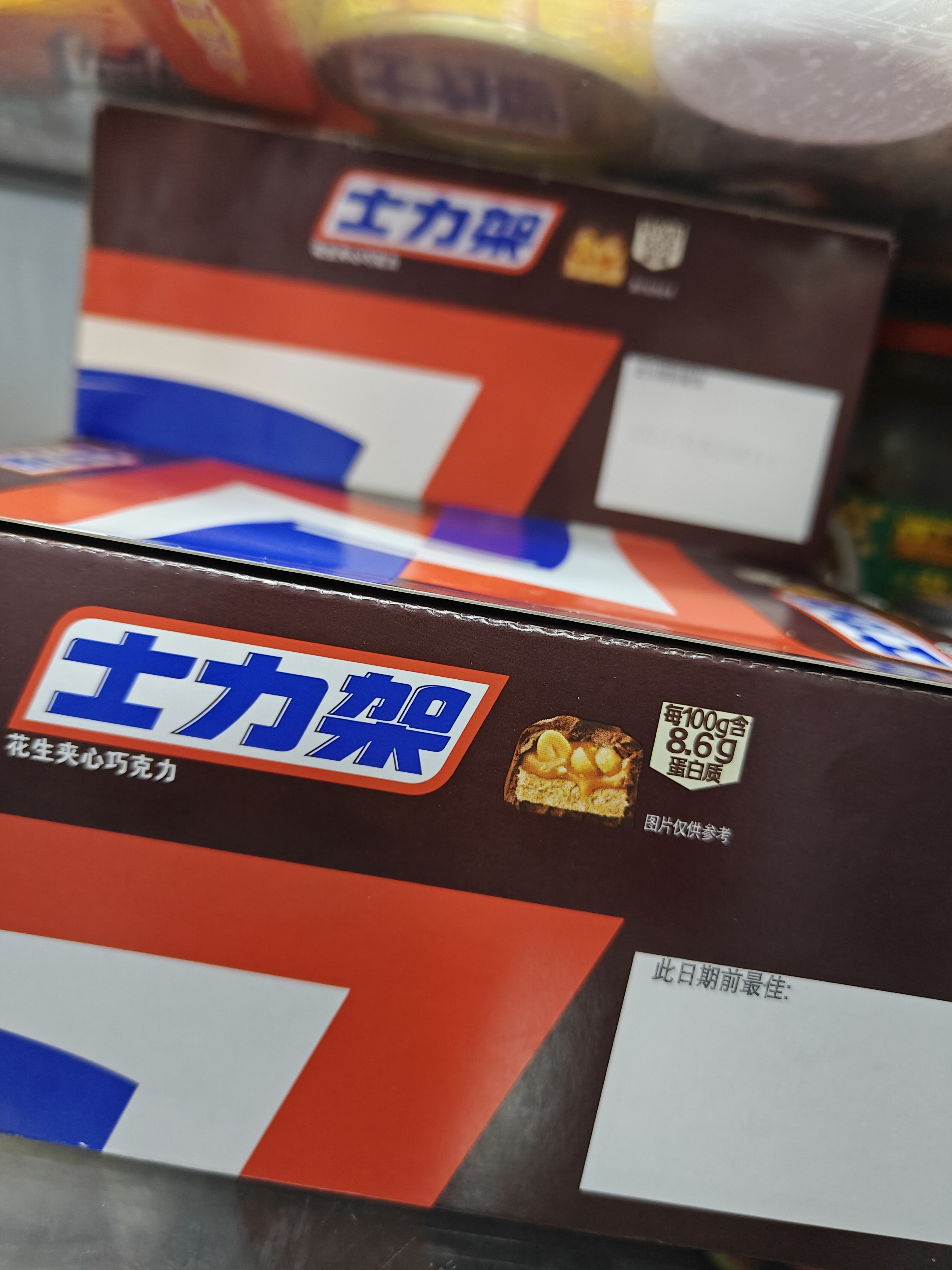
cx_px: 476
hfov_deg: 56.8
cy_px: 635
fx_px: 880
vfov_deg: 71.6
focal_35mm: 24
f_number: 1.8
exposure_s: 1/73
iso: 200
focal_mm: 5.59
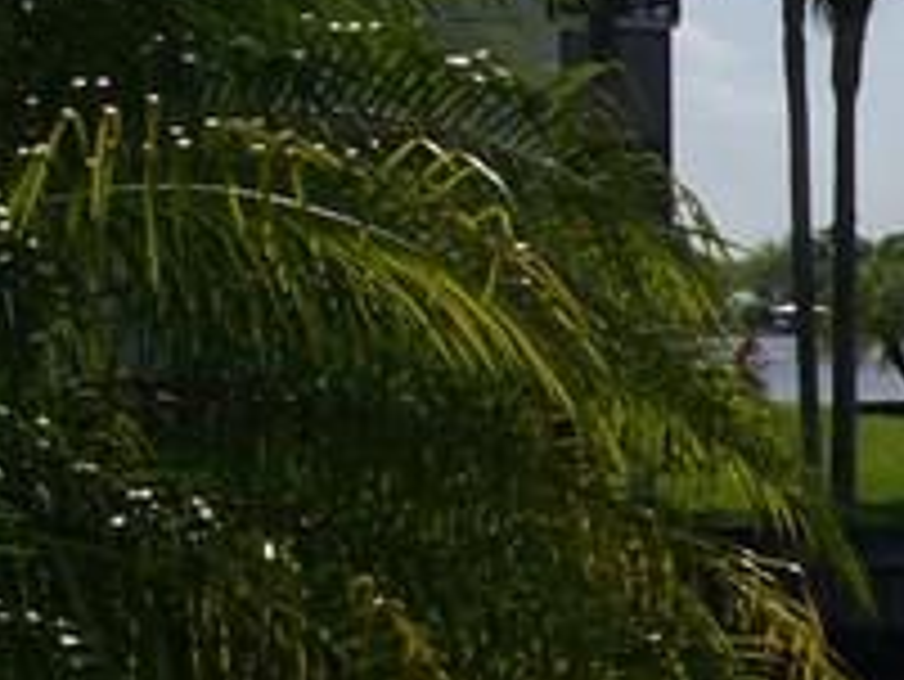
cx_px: 1453
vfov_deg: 8.1
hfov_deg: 10.4
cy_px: 509
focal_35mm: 183
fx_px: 4782
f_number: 4.8
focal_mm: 6
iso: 80
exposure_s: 1/1000
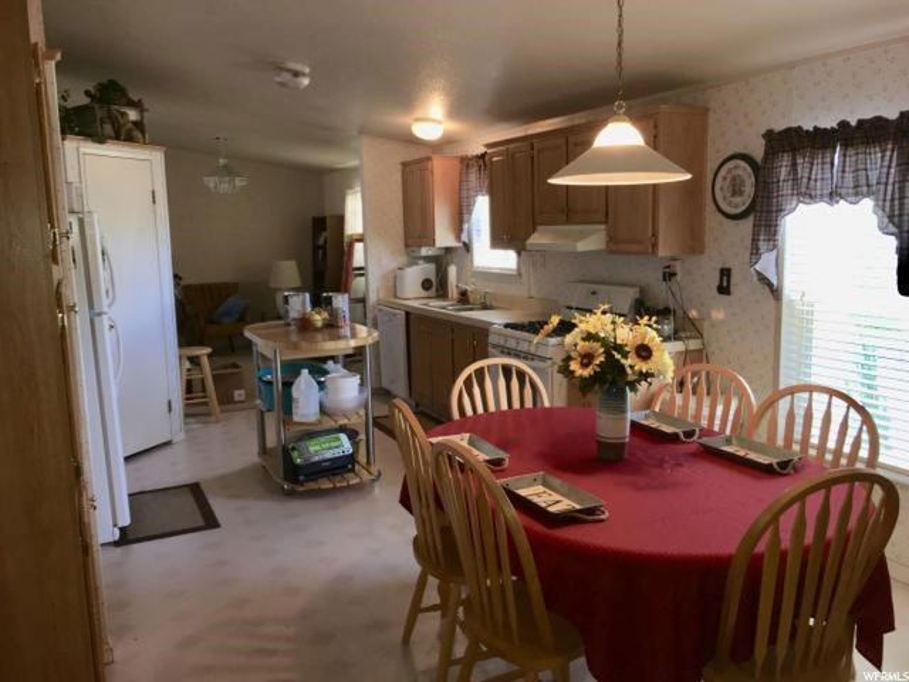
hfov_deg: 61.7
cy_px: 341
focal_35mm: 29
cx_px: 454
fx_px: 762
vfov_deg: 48.2
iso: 32
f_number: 2.2
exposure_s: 1/30
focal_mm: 4.15
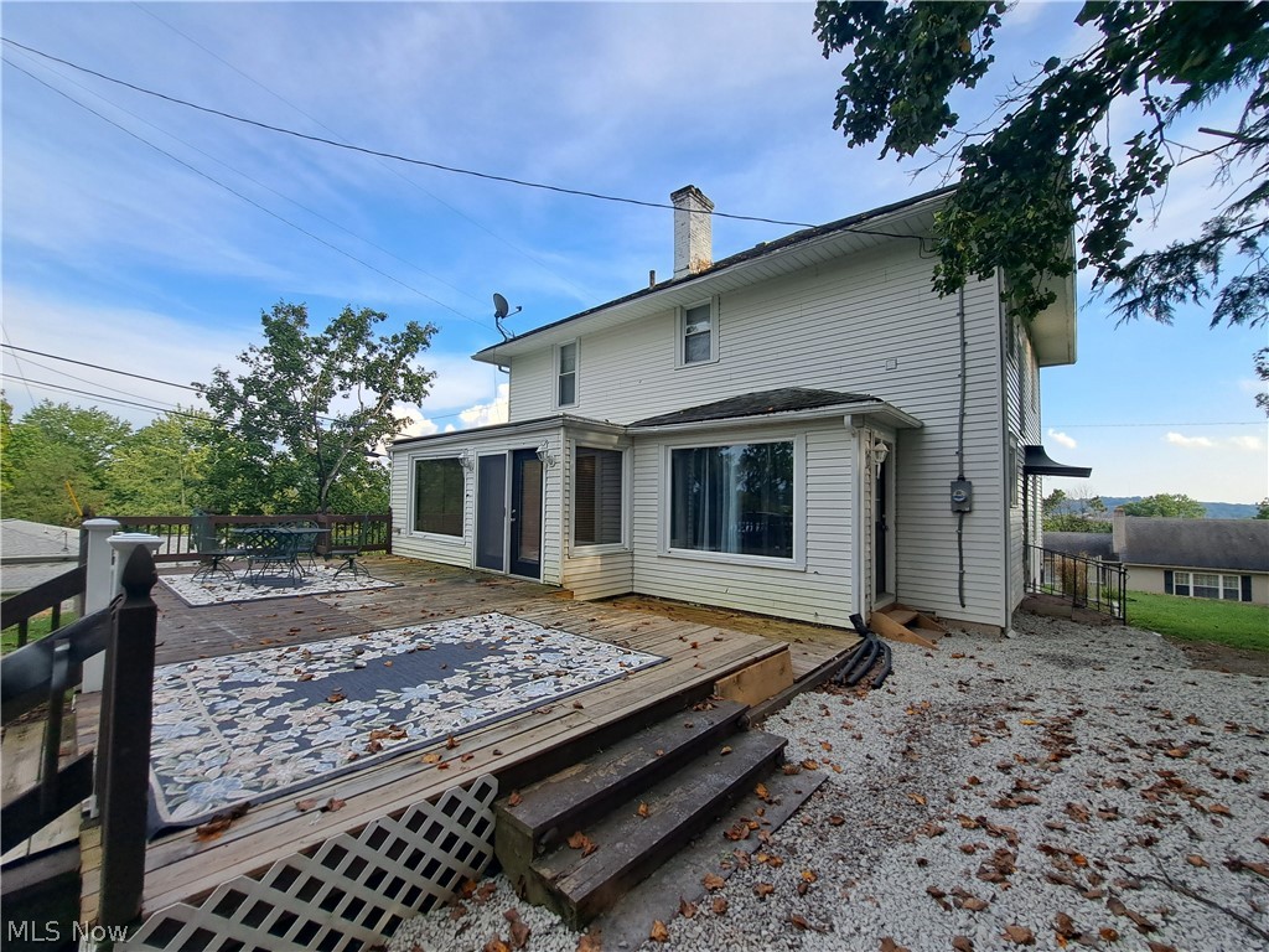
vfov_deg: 89.9
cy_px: 476
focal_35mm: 13
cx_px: 634
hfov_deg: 106.2
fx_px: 477
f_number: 2.2
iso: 50
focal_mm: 1.74
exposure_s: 1/516
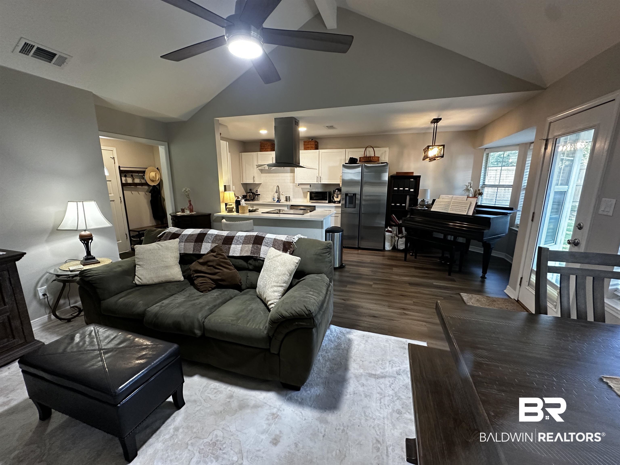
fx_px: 251
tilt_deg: -10.9
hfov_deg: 102.1
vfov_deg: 85.7
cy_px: 232
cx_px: 310
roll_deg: +0.0
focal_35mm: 14
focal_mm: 2.22
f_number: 2.2
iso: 320
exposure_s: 1/60
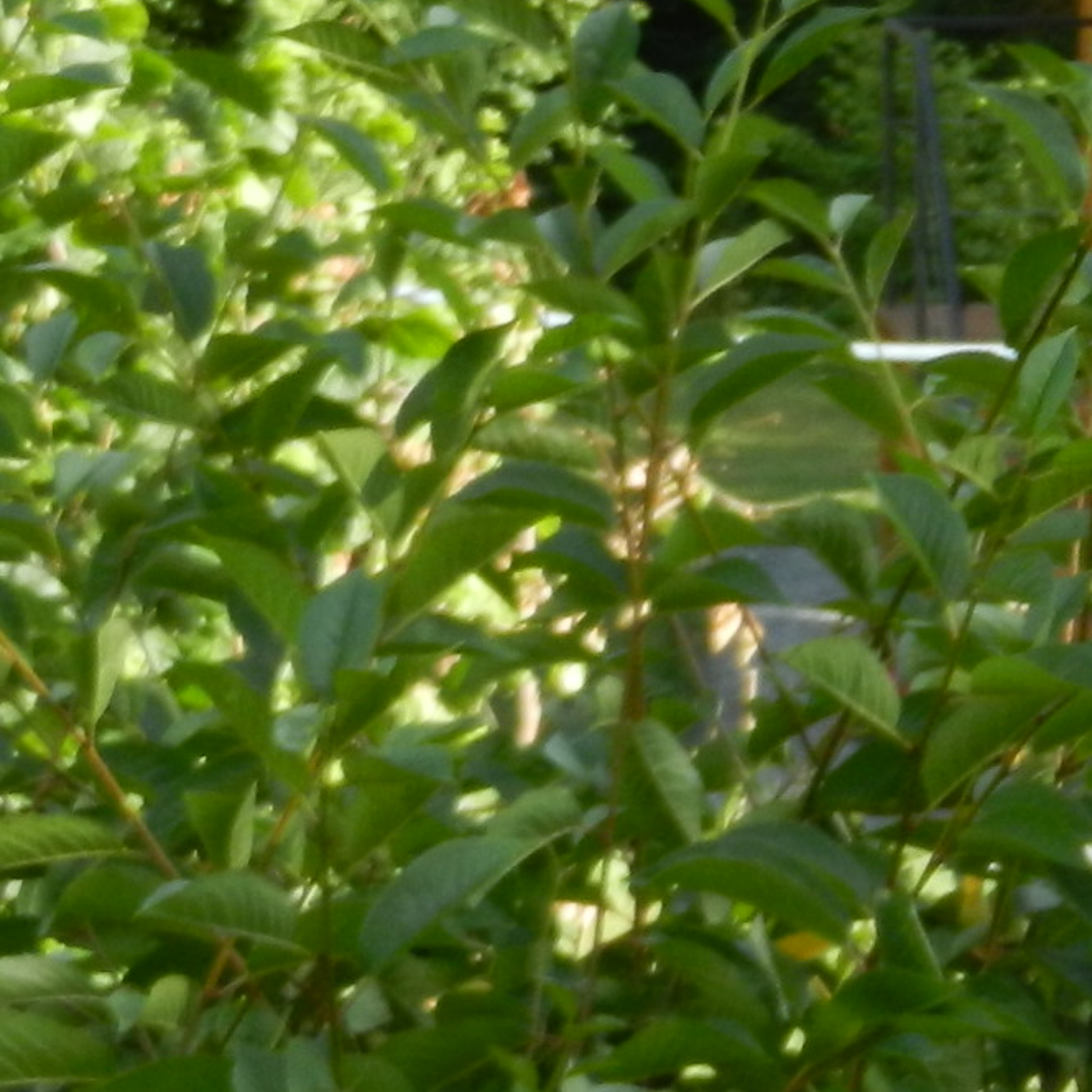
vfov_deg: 9.6
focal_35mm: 183
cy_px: 390
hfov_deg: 9.2
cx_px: 1842
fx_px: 6531
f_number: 4.4
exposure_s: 1/250
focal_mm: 9.4
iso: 180
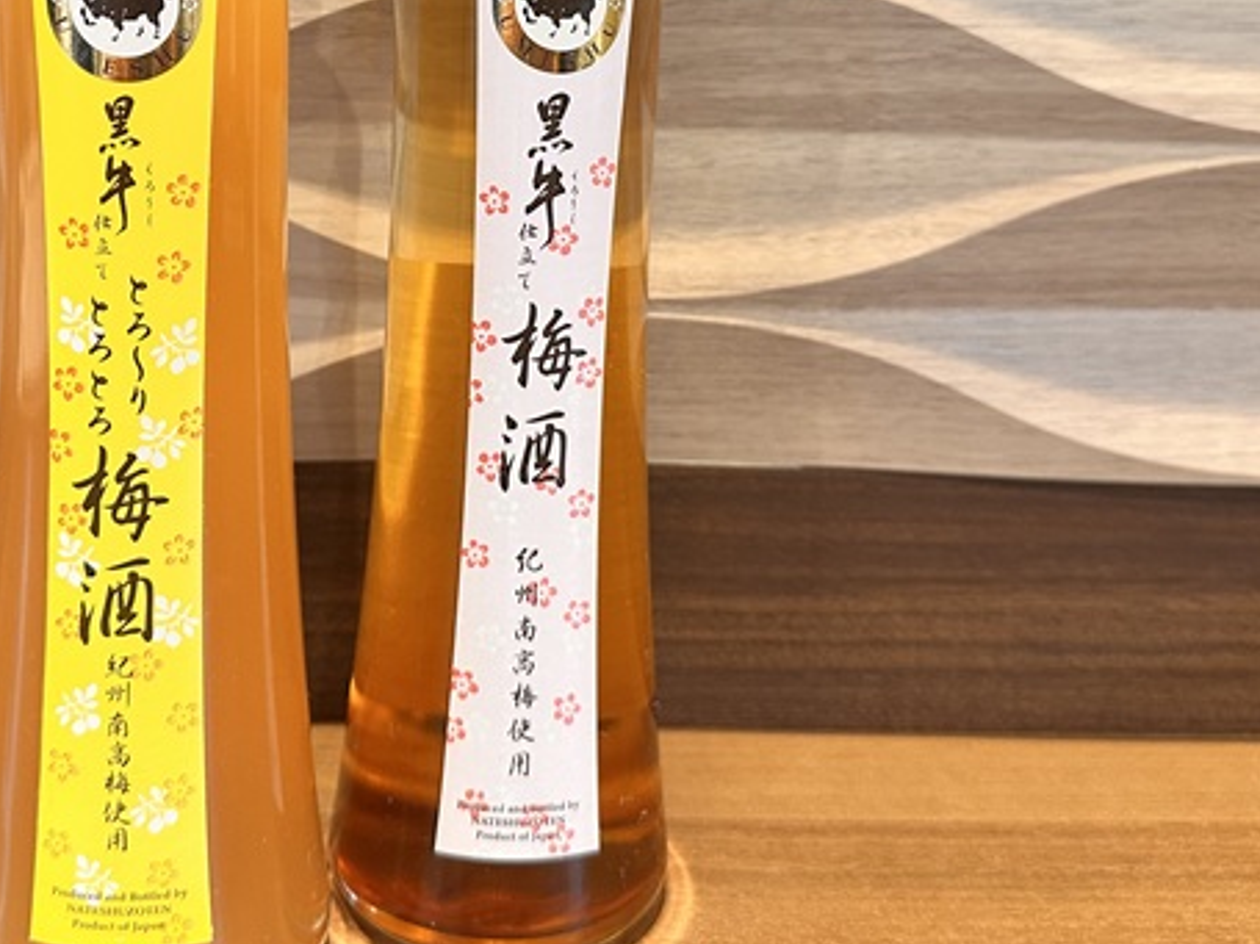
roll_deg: -0.9
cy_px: 239
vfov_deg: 33.0
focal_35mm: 43
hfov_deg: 43.5
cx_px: 469
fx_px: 1565
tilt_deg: -11.5
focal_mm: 6.86
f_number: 1.78
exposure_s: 1/60
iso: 250
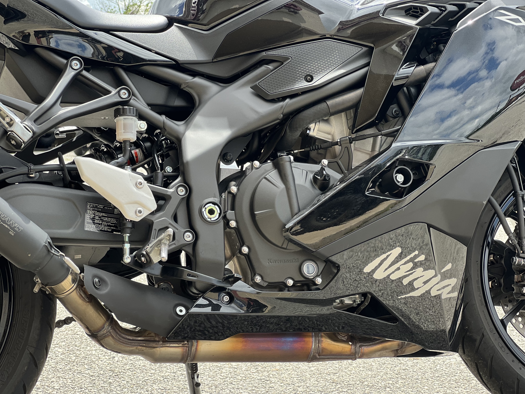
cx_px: 262
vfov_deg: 19.1
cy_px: 197
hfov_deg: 25.3
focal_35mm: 77
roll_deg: +0.0
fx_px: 1168
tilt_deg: -5.4
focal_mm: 9
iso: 40
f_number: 2.8
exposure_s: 1/172
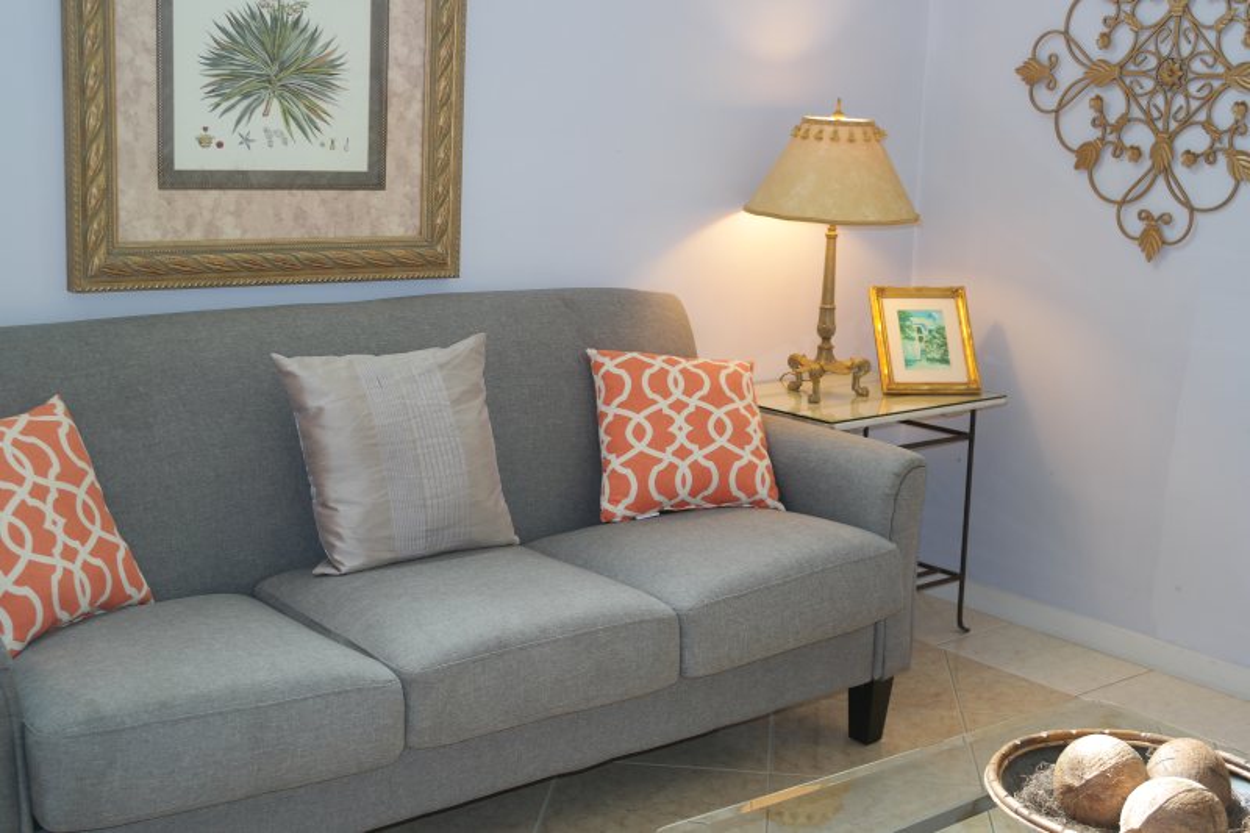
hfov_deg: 42.8
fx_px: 1597
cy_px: 416
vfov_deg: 29.2
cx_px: 625
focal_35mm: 46
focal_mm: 30
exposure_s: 1/50
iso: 200
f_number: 4.5
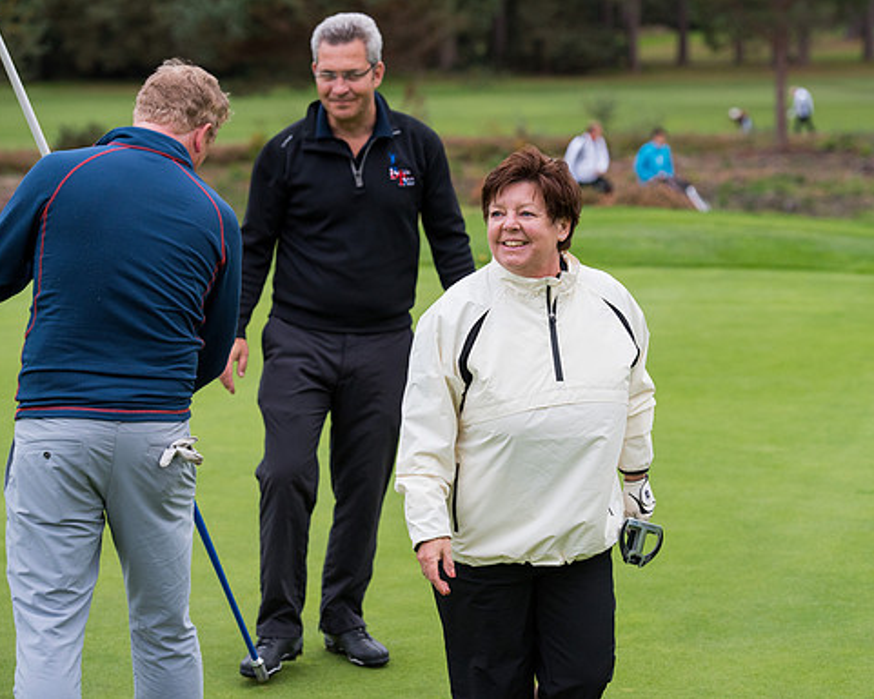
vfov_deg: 13.9
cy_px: 350
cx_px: 471
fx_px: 2872
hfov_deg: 17.3
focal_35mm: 111
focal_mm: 98
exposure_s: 1/1250
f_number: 4
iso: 1000
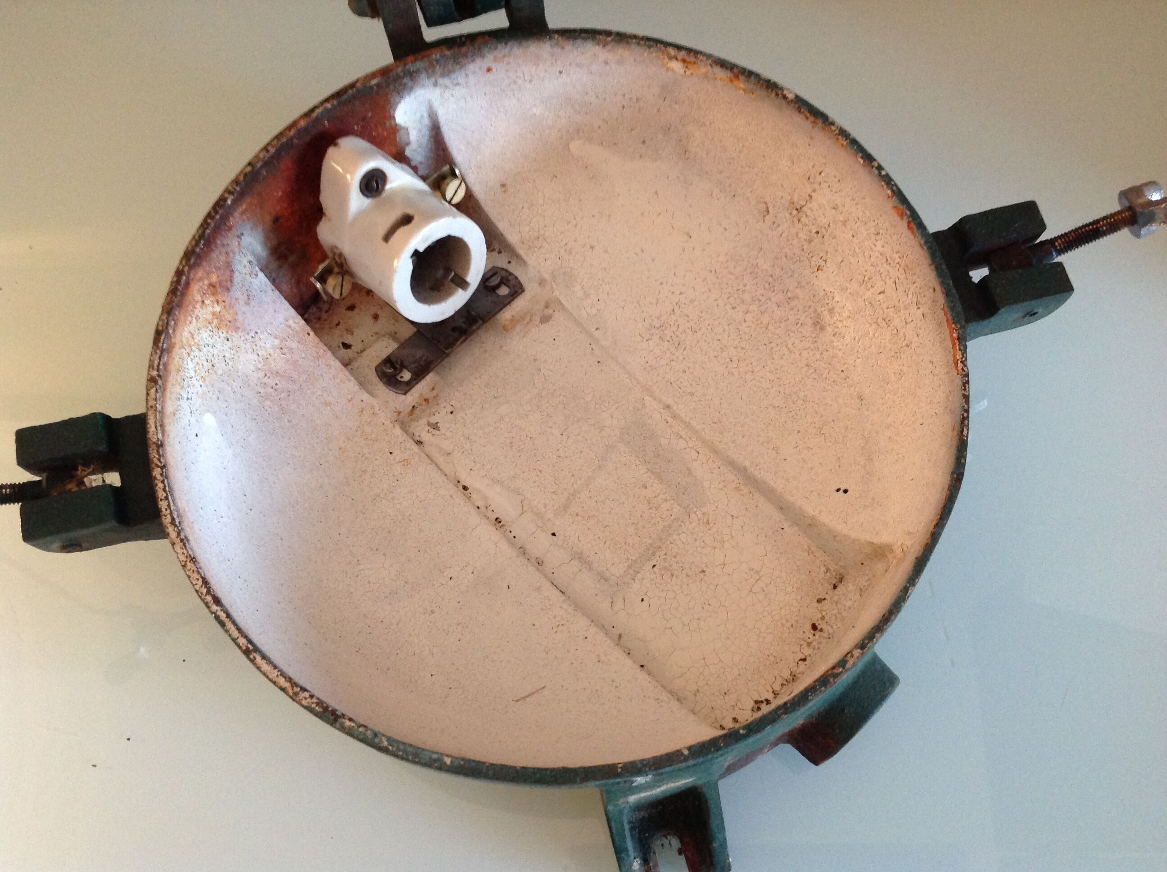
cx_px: 584
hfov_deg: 52.7
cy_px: 436
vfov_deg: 40.6
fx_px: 1178
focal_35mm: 35
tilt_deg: -69.3
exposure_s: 1/17
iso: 250
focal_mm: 4.28
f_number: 2.4
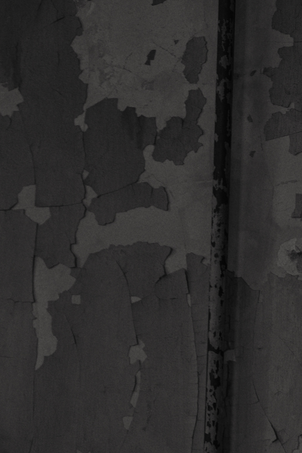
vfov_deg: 11.6
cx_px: -192
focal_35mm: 169
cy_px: 717
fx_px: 2127
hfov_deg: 7.9
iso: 1000
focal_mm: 50
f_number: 4
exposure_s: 1/250
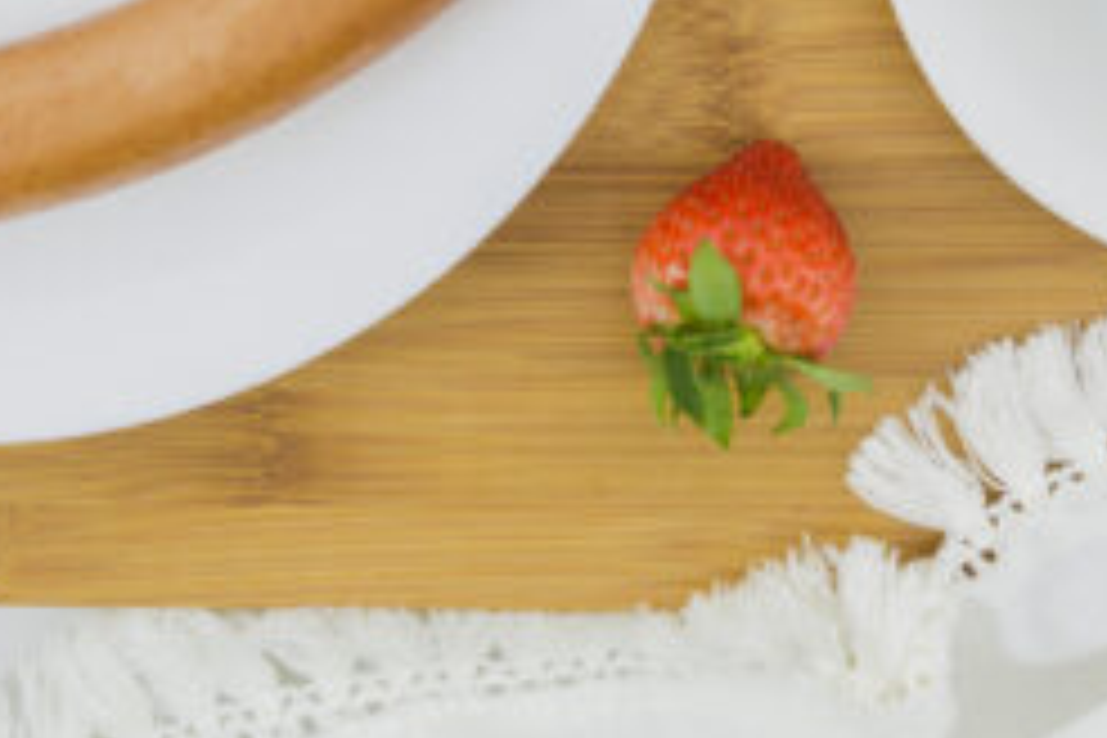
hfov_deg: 16.1
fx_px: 3905
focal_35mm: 127
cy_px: -173
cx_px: 513
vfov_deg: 10.6
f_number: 6.3
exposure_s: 1/15
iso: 100
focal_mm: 26
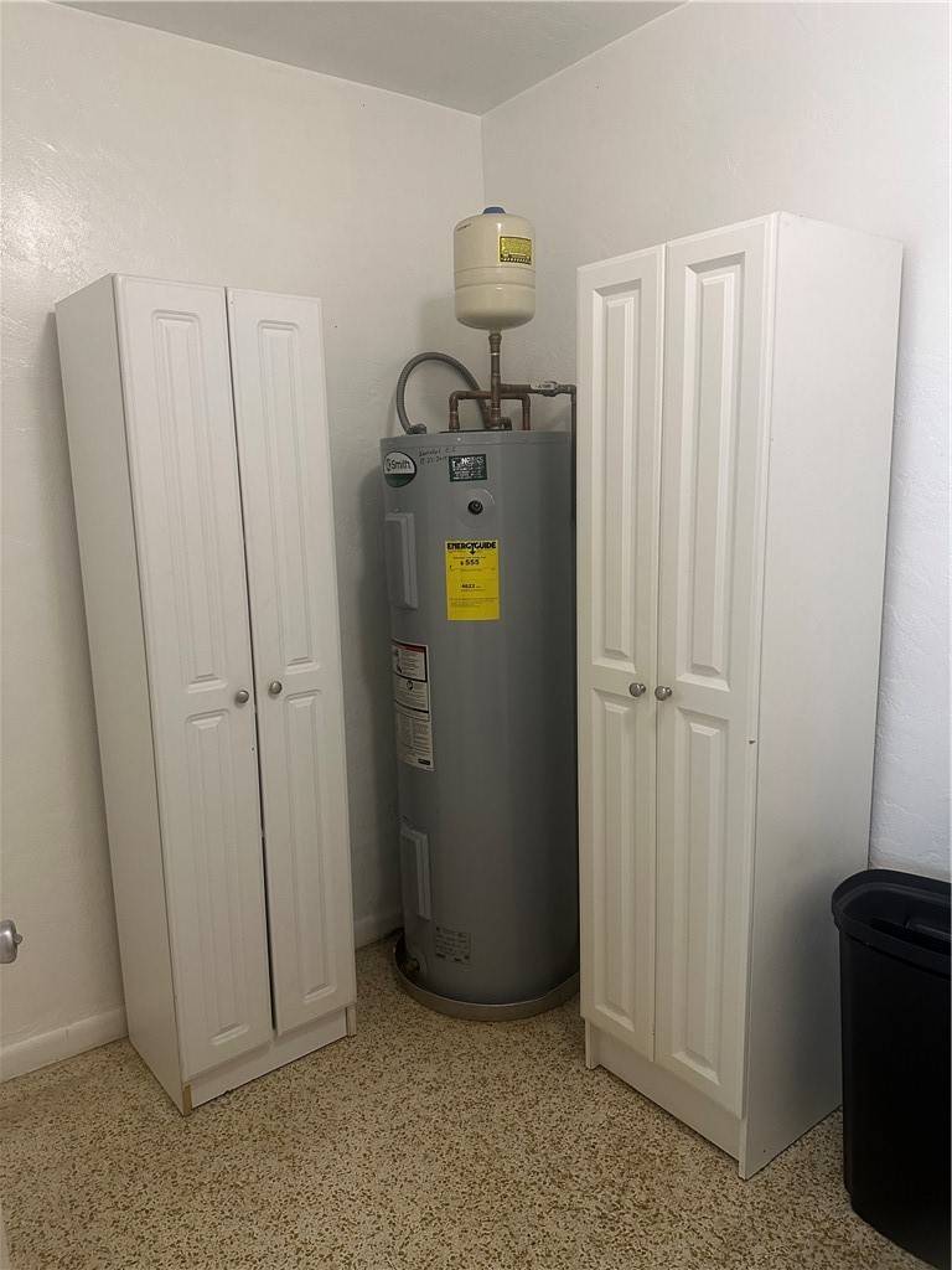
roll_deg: +0.8
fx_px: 880
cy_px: 635
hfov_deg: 56.8
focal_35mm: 24
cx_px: 476
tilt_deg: -9.5
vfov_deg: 71.6
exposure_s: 1/60
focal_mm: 6.86
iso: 320
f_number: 1.78
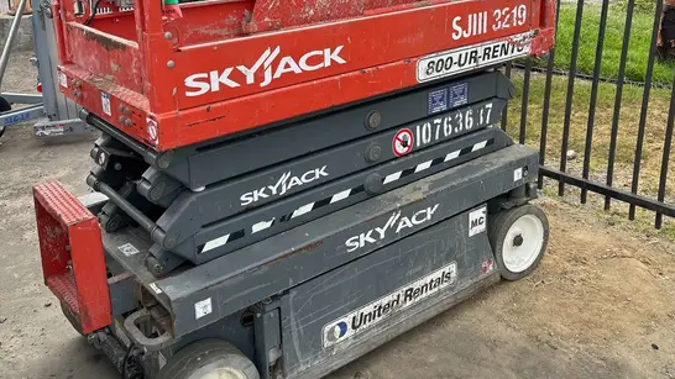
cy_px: 66
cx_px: 338
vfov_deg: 30.3
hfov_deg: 52.8
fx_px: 680
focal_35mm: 38
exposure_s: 1/1089
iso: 50
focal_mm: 5.7
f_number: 1.5
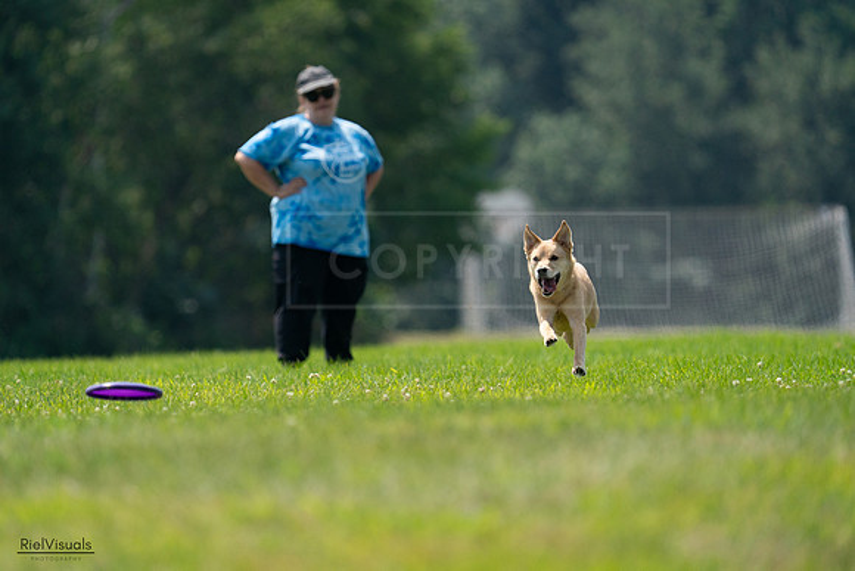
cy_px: 286
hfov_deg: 4.5
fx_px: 10832
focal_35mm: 456
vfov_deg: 3.0
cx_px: 428
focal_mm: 456
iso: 1250
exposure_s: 1/4000
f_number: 6.3
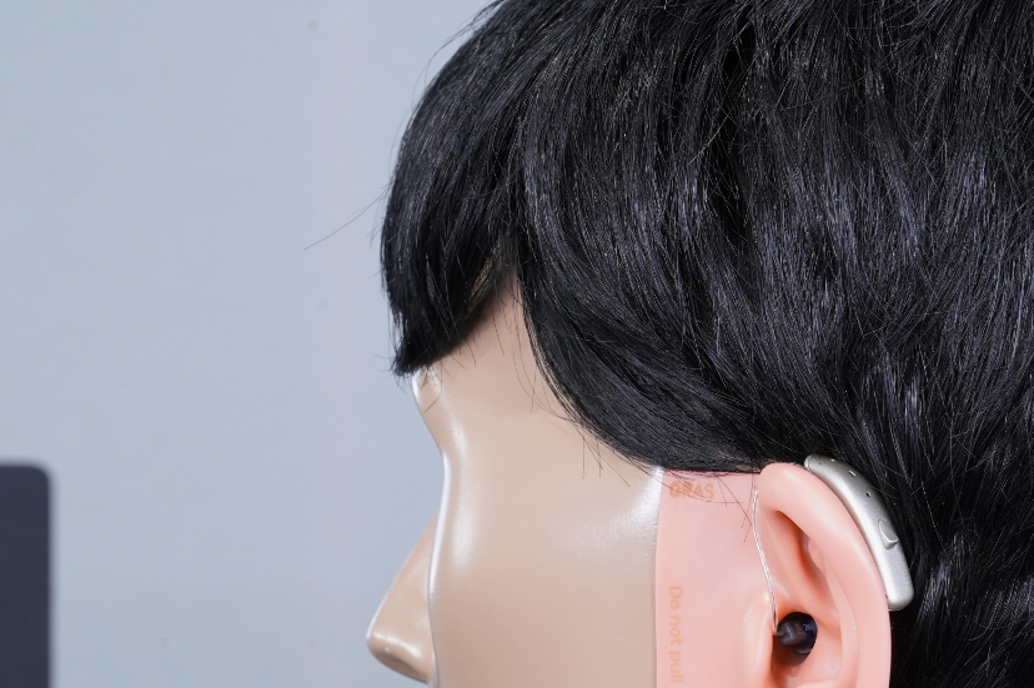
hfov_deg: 11.8
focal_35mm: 174
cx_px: 511
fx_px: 4994
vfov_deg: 7.9
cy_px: 527
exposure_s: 1/3.33
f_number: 14
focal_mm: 90
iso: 1000
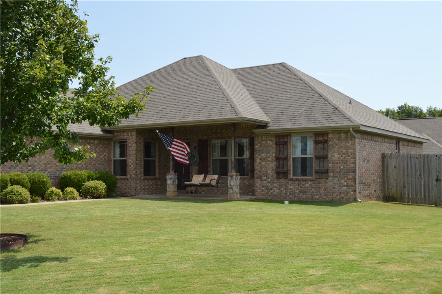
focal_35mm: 42
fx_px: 515
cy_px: 147
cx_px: 221
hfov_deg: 46.4
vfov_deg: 31.8
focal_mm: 28
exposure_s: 1/200
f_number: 8
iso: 100
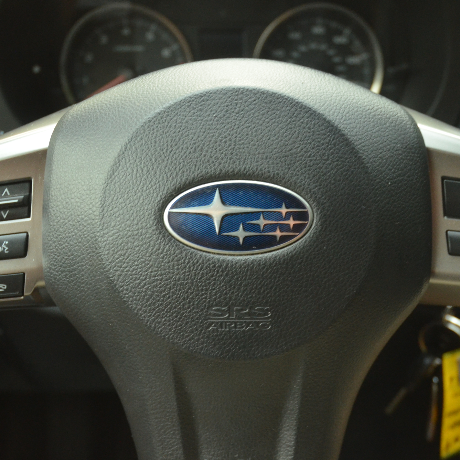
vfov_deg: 34.0
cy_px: 211
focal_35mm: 50
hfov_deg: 34.0
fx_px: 752
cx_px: 251
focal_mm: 24
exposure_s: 1/30
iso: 1400
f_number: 3.8
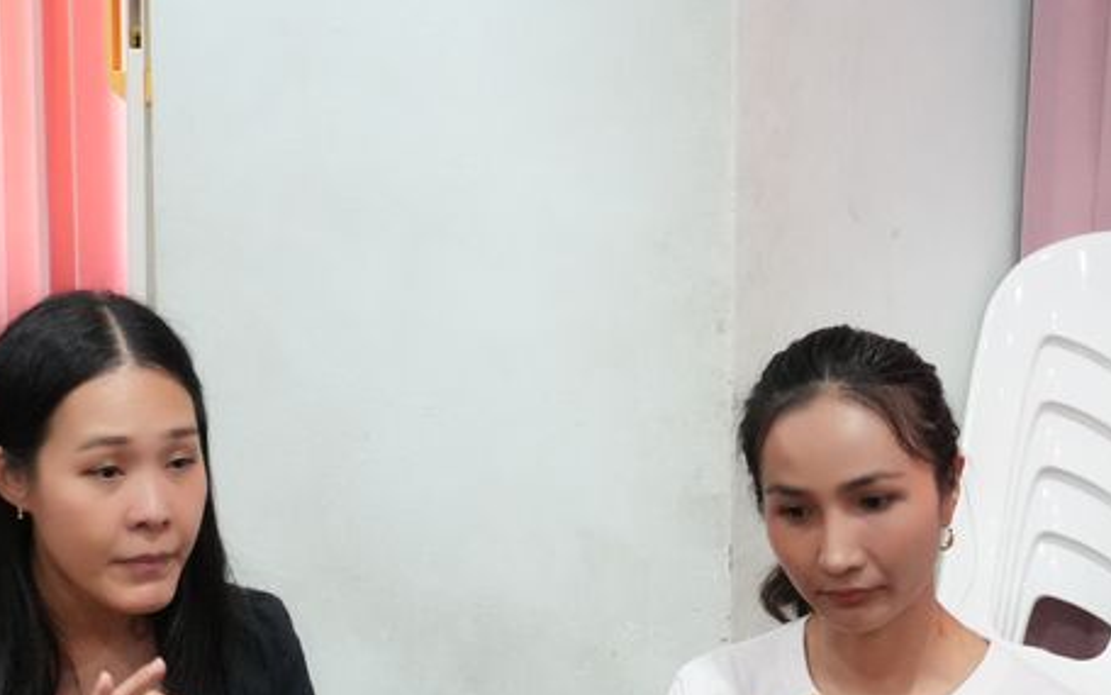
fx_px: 4364
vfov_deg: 9.0
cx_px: 643
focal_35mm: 144
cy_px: 791
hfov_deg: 14.5
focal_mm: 43
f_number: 5
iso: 5000
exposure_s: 1/125
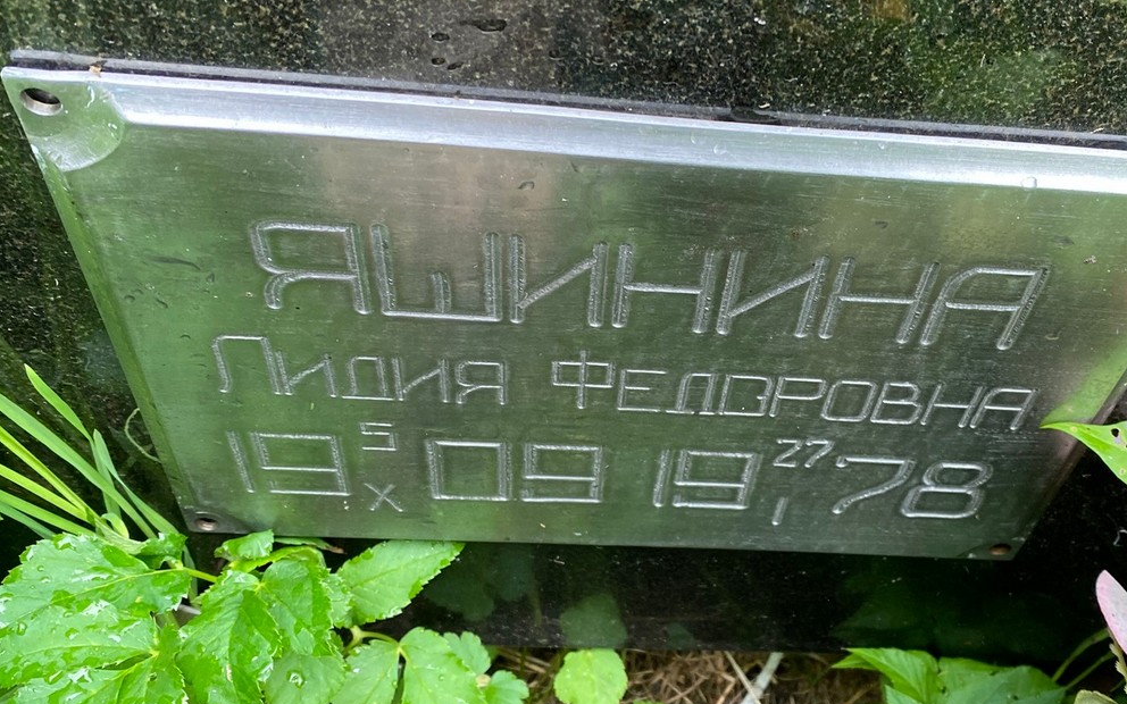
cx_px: 745
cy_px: 368
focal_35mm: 40
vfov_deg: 32.0
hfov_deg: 48.5
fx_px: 1229
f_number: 1.8
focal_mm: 4.25
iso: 125
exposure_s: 1/121
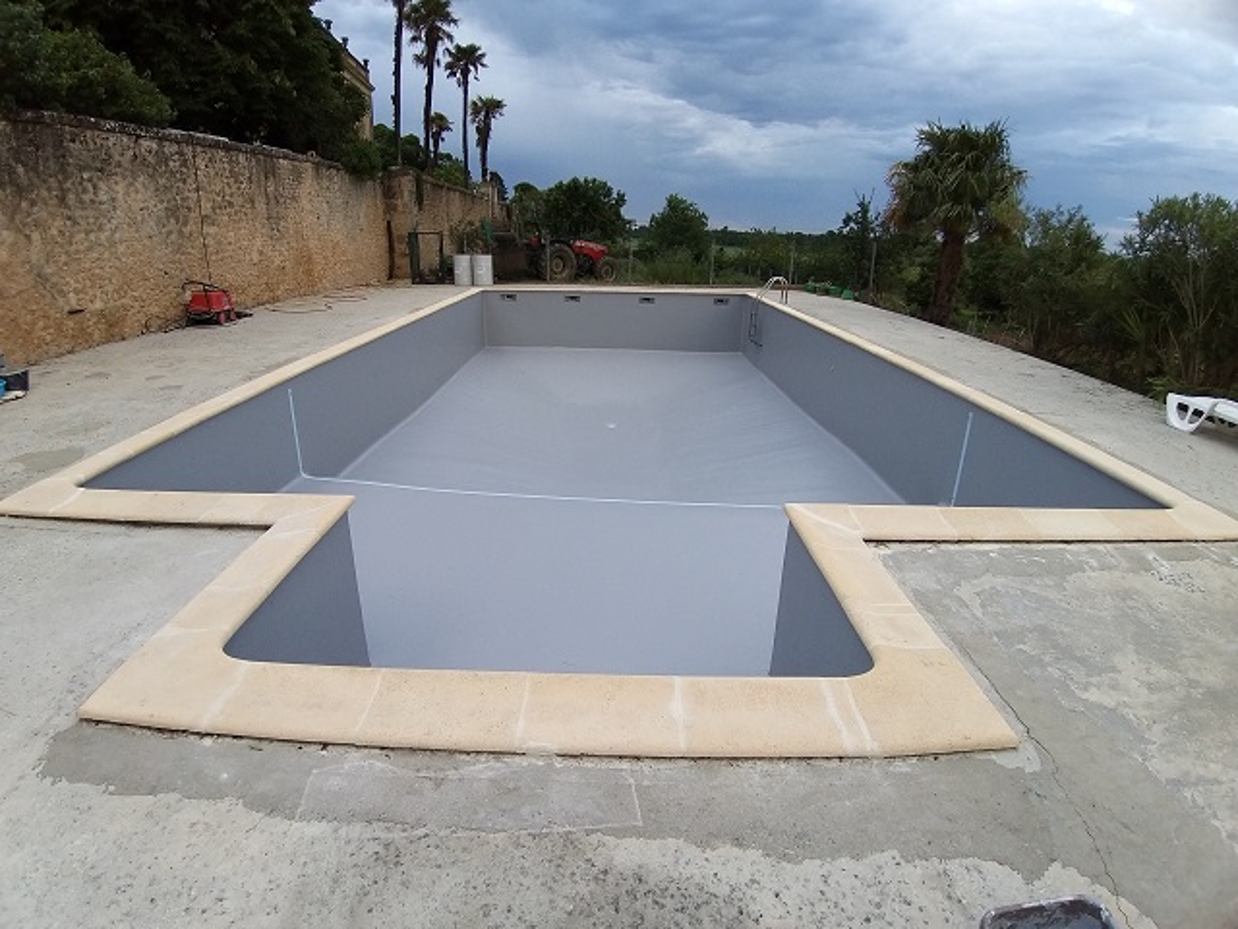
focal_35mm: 18
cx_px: 619
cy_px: 464
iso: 40
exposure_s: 1/100
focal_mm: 1.87
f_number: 2.4
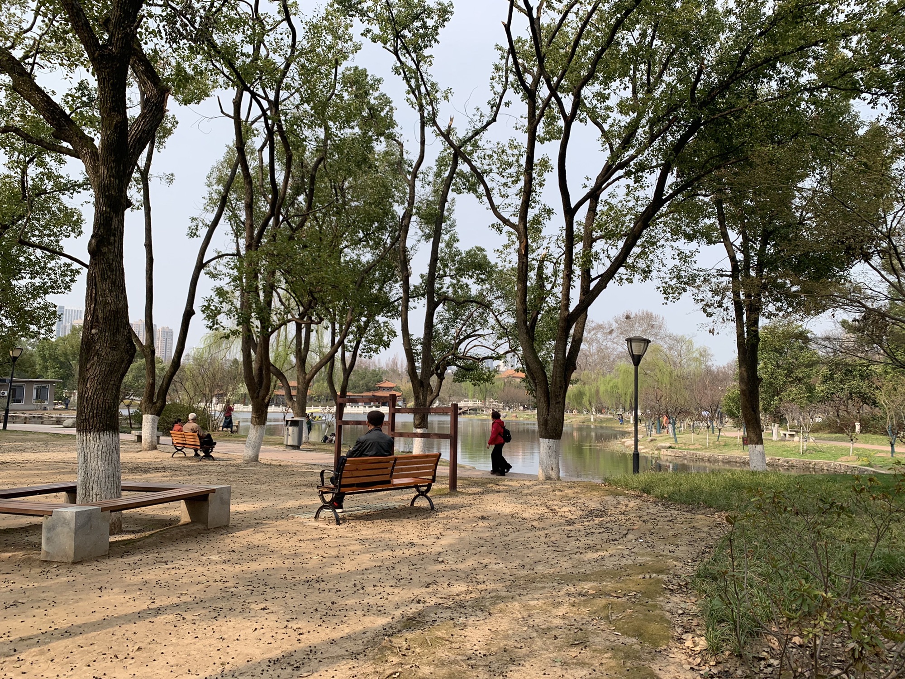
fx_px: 680
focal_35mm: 26
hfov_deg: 67.3
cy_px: 340
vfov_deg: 53.1
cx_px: 452
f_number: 1.8
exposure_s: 1/1560
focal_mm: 4.25
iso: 25
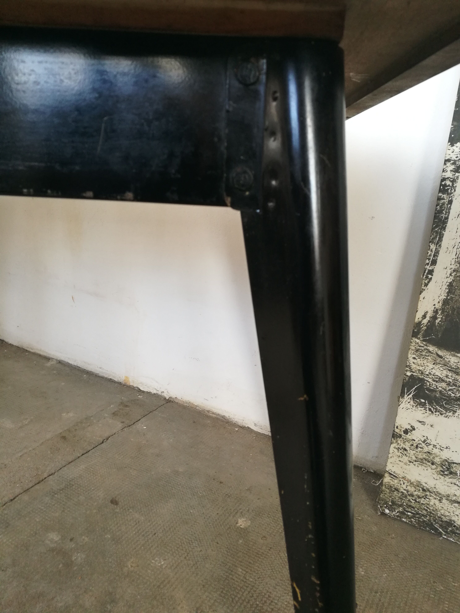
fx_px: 478
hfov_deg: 51.4
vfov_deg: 65.3
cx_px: 230
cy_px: 306
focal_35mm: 27
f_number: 2.2
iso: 160
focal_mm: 4.5
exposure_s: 1/40
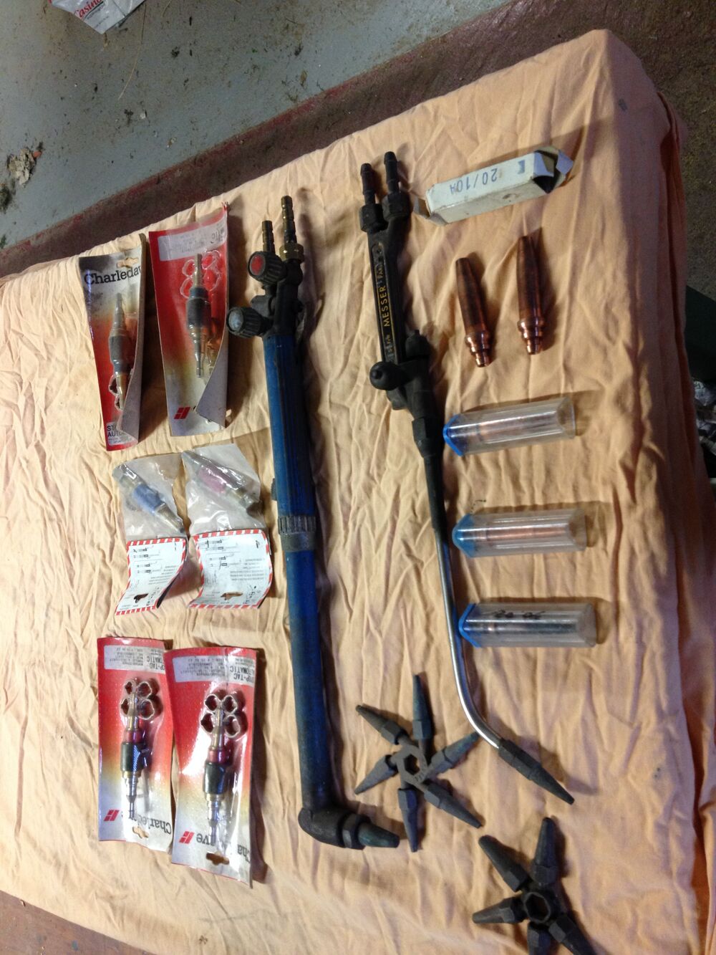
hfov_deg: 40.7
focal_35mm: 35
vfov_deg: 52.6
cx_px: 358
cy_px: 478
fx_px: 965
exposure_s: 1/20
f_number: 2.4
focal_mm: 4.28
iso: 125
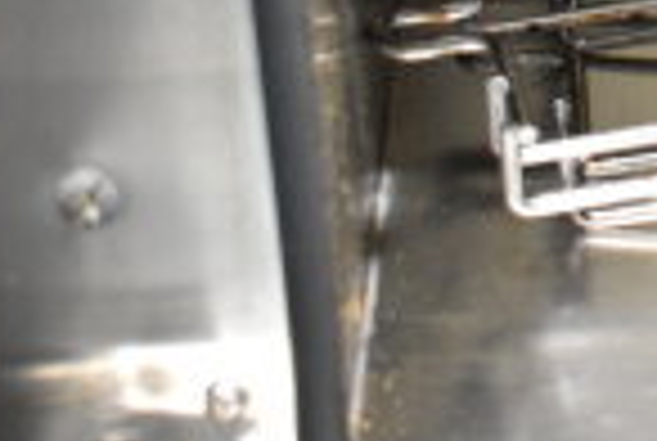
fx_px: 3200
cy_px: -223
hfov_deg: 10.7
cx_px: 1310
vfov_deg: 7.7
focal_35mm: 175
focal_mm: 28
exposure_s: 1/50
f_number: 4.2
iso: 2000
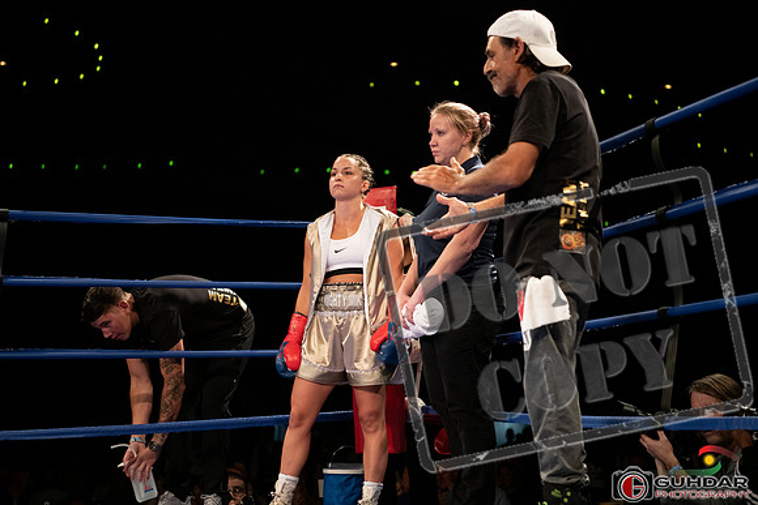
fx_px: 1474
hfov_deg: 28.8
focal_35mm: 70
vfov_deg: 19.5
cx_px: 379
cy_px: 252
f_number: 2.8
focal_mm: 70
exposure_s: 1/800
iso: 1600
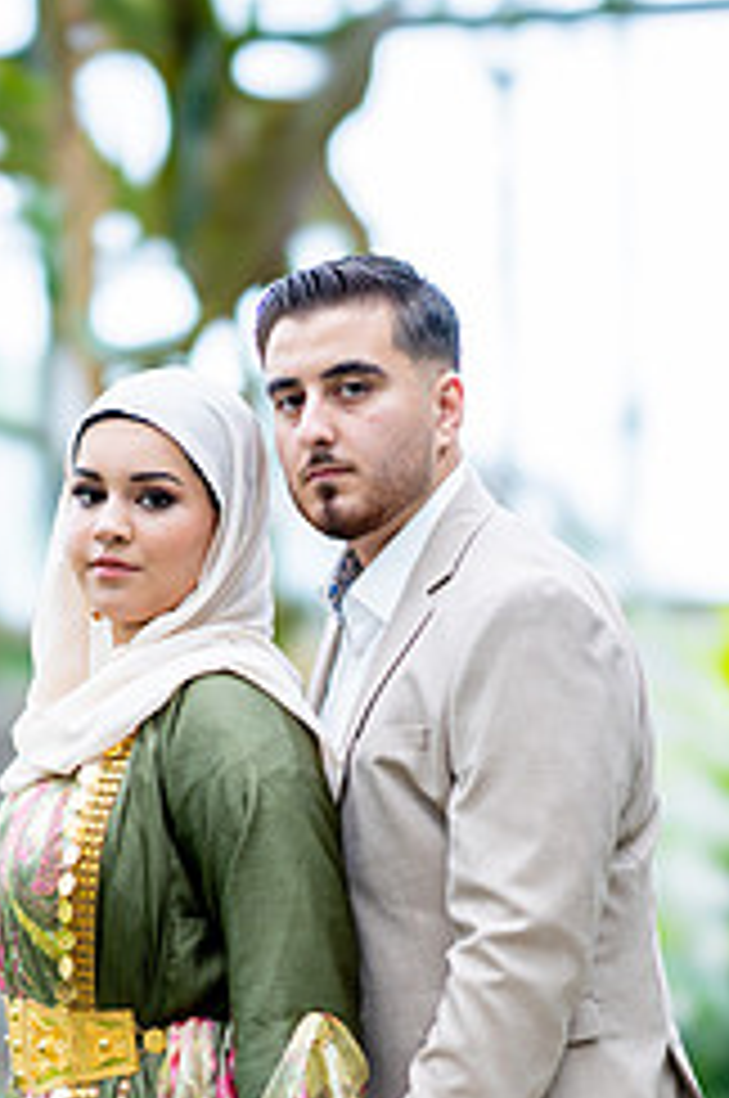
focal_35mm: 157
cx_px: 338
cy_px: 972
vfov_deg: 13.0
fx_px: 4782
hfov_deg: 8.7
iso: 100
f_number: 1.4
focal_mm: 85
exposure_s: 1/400
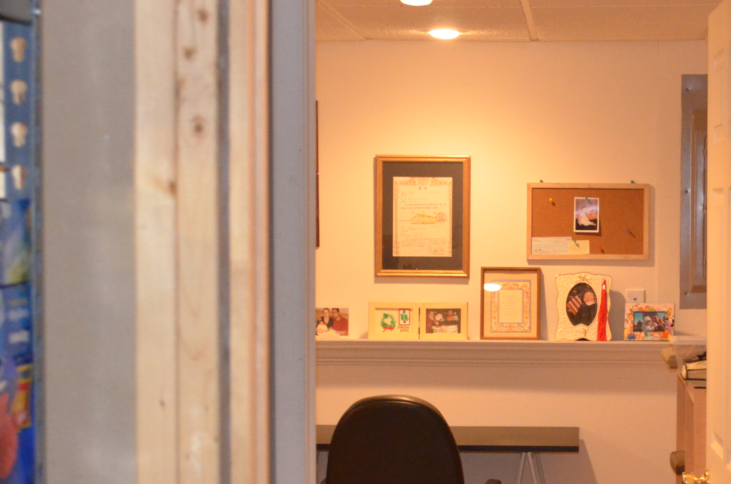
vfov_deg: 12.9
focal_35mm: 106
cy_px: 281
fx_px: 2148
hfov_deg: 19.2
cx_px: 517
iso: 3200
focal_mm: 35
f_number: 5
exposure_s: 1/60
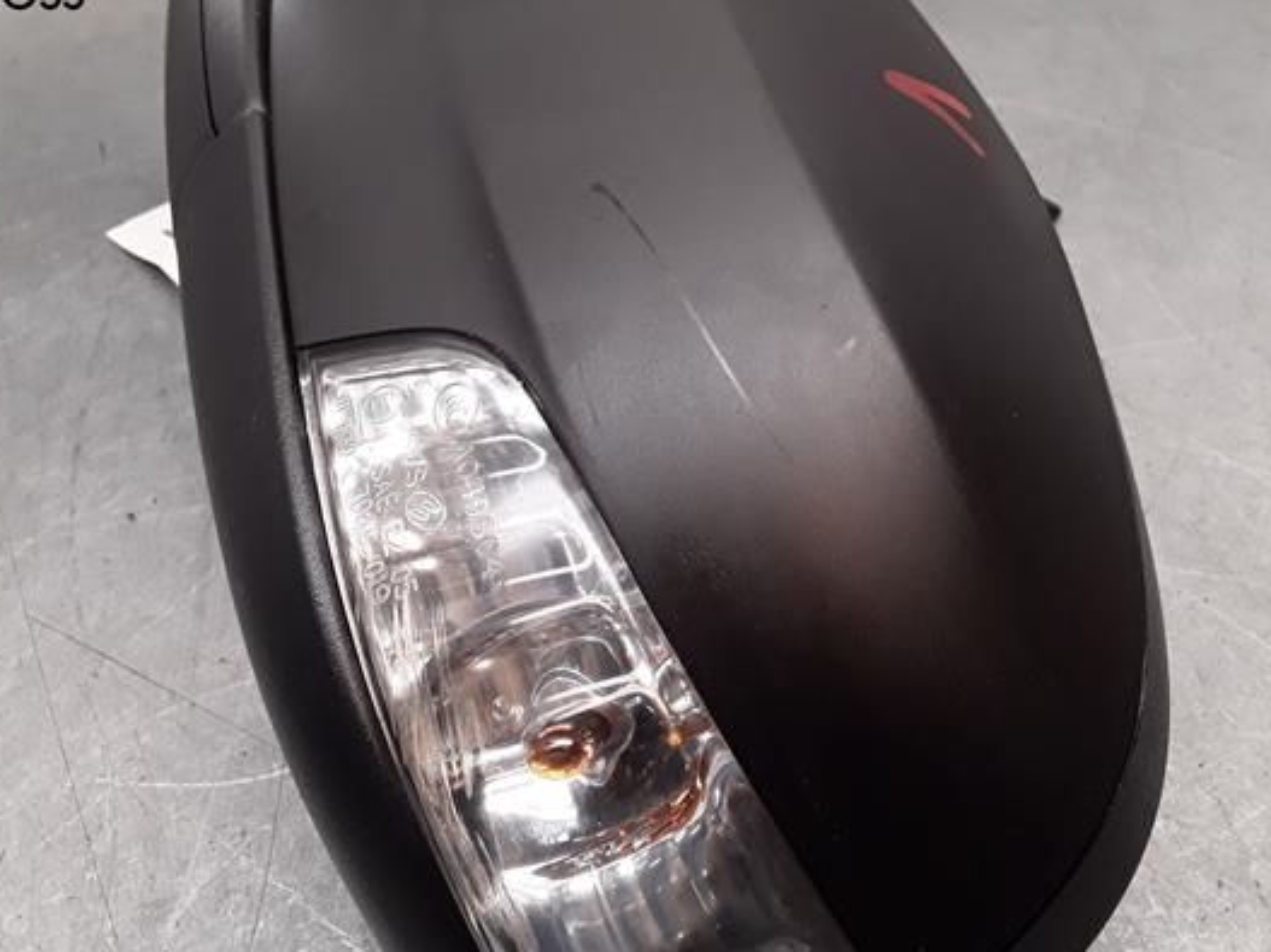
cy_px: 456
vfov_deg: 41.8
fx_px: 1248
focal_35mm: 34
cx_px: 658
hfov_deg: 54.0
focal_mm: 2.91
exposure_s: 1/108
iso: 100
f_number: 1.9
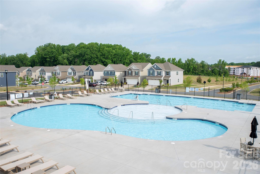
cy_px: 87
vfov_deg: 42.3
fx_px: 224
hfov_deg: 60.3
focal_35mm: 31
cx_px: 130
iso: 100
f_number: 5.6
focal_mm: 31
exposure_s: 1/250
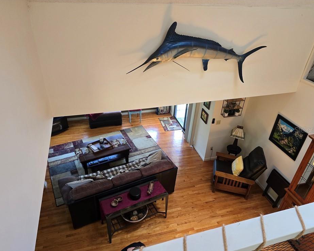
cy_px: 130
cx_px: 152
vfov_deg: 56.8
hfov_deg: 68.1
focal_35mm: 25
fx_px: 232
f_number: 1.7
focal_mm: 6.3
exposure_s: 1/120
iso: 400
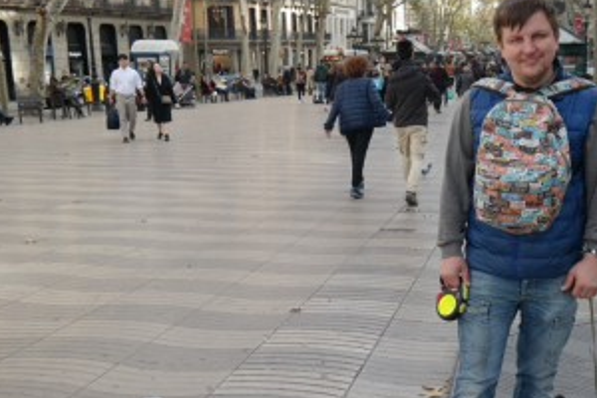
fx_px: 796
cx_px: 406
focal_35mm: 48
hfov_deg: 40.5
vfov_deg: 28.0
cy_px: 231
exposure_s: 1/125
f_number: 4
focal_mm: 20
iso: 100
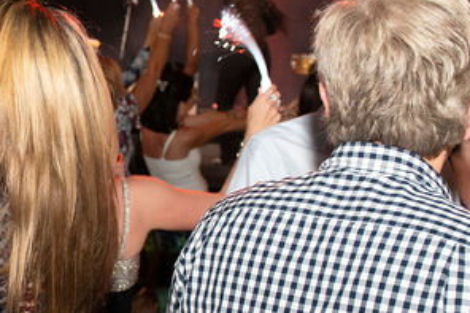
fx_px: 1083
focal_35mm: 83
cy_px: 152
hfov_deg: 23.0
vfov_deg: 16.4
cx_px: -51
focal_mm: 24
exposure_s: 1/200
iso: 3200
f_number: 3.5
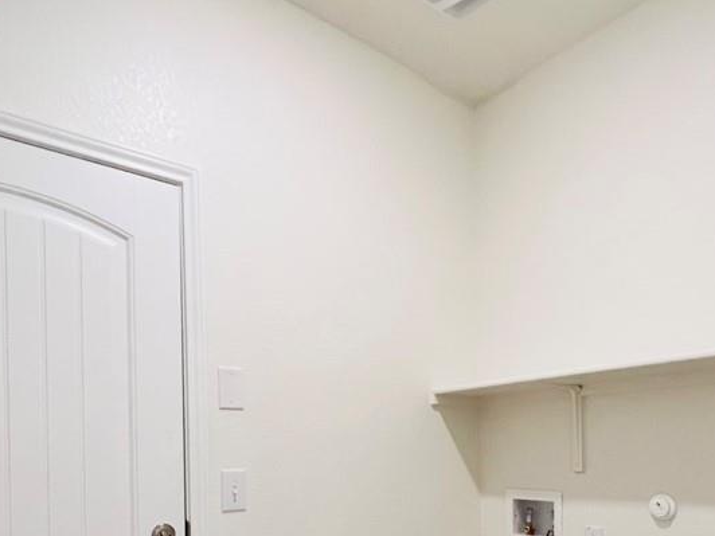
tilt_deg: -3.8
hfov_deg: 69.2
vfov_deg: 48.4
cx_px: 391
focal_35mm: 25
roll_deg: +0.8
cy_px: 493
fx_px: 516
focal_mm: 1.57
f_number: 1.8
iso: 200
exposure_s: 1/120
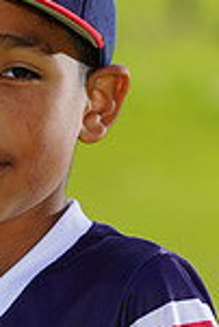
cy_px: 414
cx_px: -53
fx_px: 8739
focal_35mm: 960
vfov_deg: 2.1
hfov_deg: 1.4
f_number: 8
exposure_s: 1/250
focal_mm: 250
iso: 100
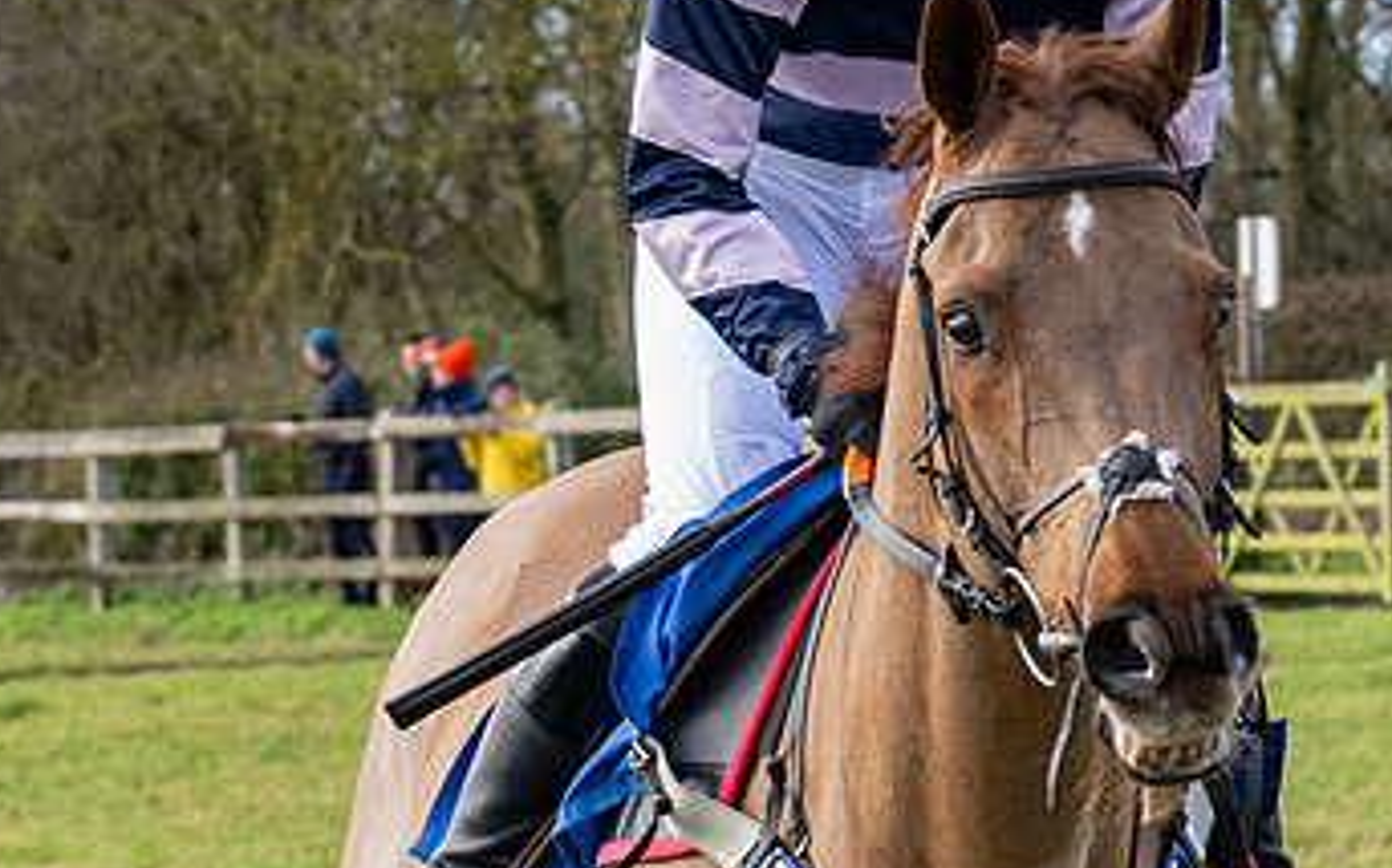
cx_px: 1151
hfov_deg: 6.0
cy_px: 369
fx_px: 13271
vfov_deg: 3.7
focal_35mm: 350
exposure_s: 1/800
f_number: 5
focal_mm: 74
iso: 800
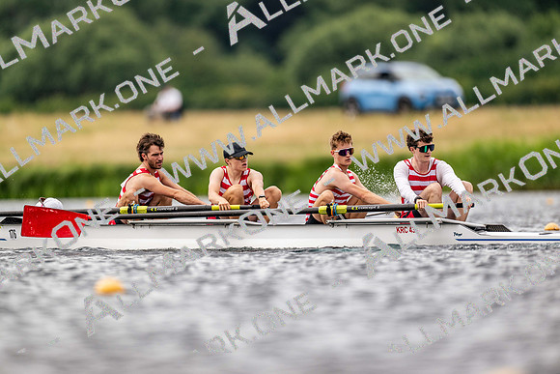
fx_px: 9335
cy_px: 187
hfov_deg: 3.4
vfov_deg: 2.3
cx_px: 280
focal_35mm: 600
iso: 320
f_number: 4
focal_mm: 600
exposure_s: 1/2500
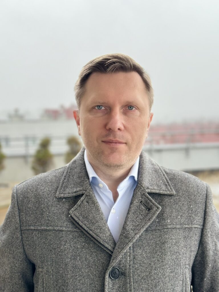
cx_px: 110
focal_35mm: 48
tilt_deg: -5.0
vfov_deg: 39.7
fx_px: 405
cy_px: 146
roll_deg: +1.0
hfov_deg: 30.3
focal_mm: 6.86
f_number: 1.78
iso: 64
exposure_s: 1/171
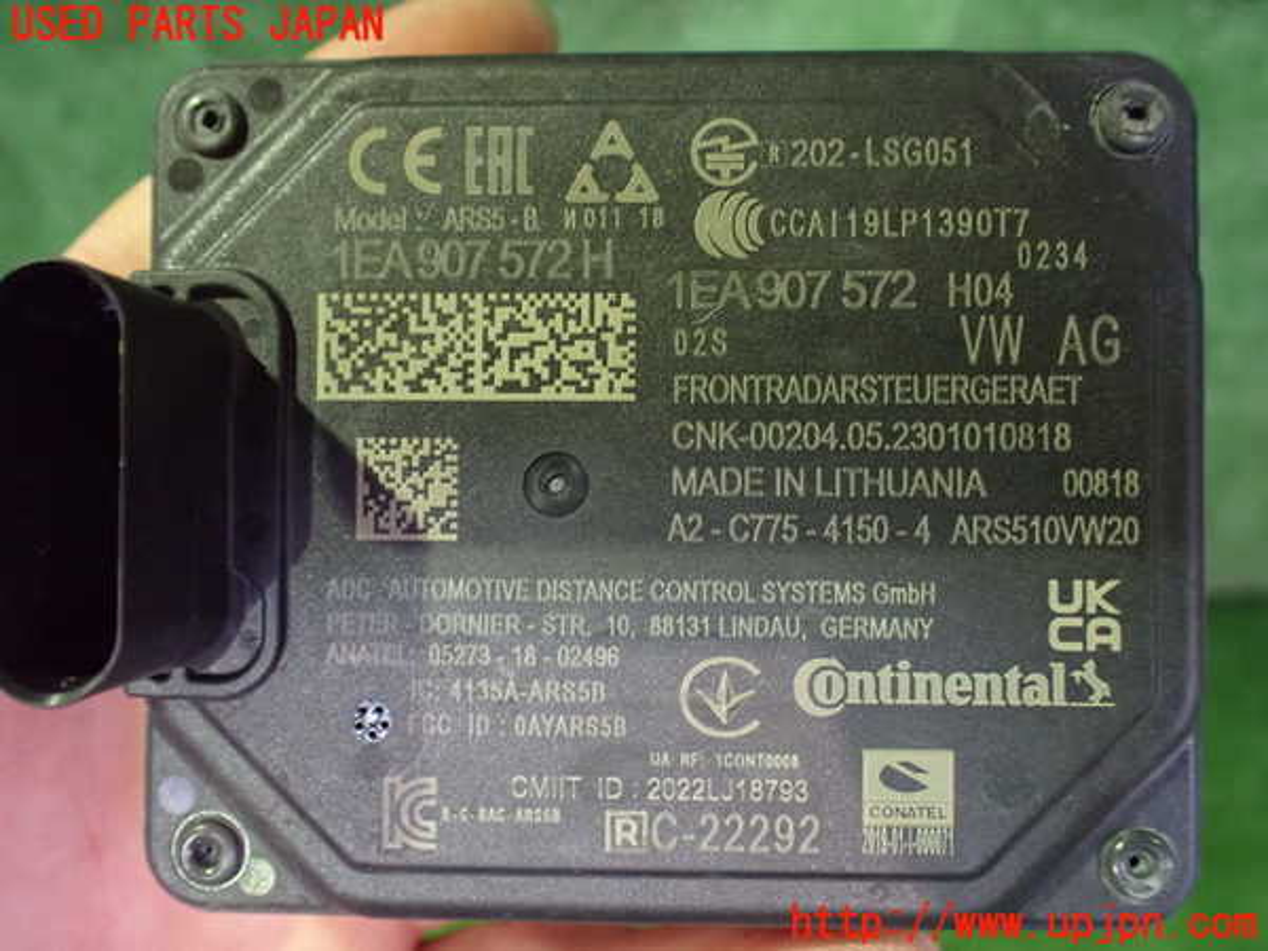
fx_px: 1099
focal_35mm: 30
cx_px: 634
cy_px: 476
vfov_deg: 46.8
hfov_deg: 60.0
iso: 1250
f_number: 2.3
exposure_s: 1/30
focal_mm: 5.4
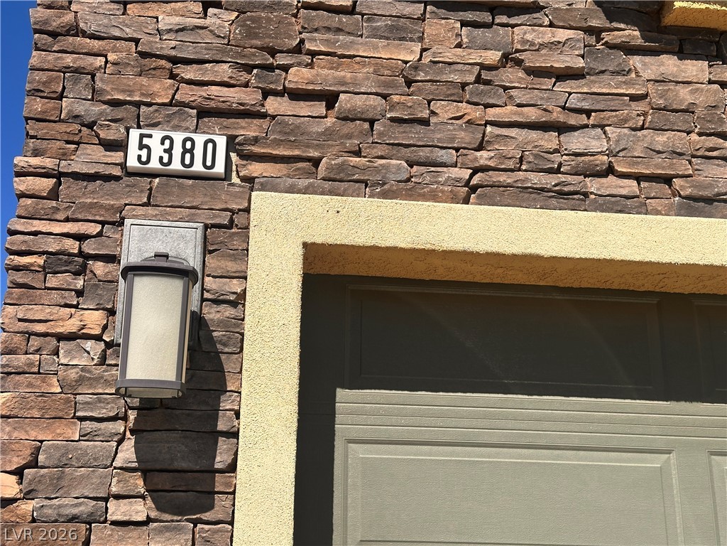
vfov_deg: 30.3
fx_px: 1008
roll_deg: -1.0
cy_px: 273
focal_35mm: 48
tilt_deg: +18.8
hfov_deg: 39.7
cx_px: 364
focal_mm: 6.86
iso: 64
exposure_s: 1/5263
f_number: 1.78
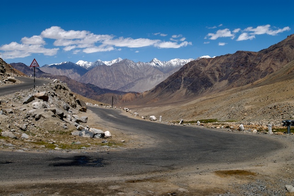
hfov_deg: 37.8
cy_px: 98
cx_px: 147
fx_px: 429
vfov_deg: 25.8
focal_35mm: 52
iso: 100
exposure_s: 1/180
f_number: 11
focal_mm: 35
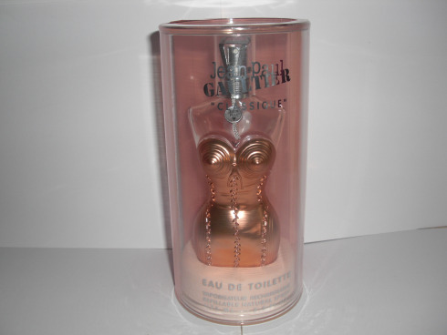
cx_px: 224
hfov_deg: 51.3
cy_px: 168
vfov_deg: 39.7
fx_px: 465
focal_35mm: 36
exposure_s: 1/60
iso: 50
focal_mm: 6.3
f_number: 2.8
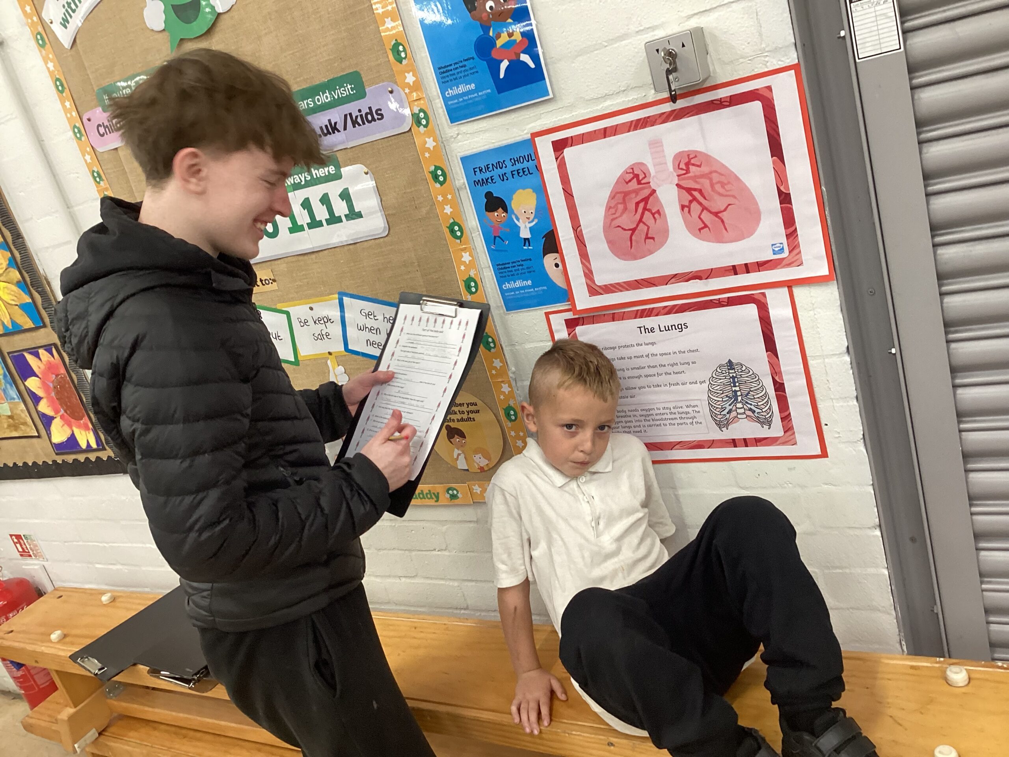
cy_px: 378
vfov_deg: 45.4
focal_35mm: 31
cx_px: 504
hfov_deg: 58.4
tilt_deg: -16.2
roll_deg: +15.8
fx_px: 904
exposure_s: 1/50
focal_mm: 3.3
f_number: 2.4
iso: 125
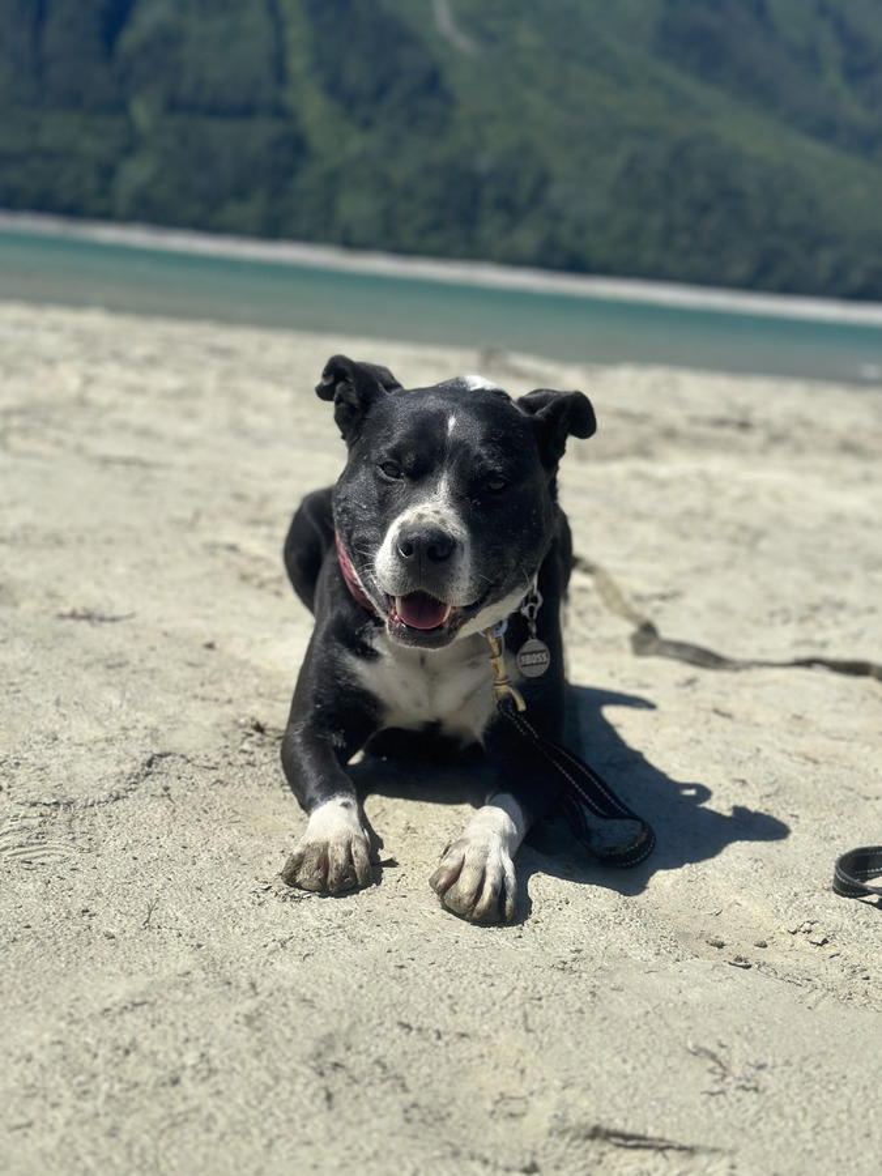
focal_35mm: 48
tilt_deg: -8.8
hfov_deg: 30.3
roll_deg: -8.2
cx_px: 441
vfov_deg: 39.7
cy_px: 588
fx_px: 1631
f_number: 1.78
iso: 100
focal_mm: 6.86
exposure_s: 1/8197
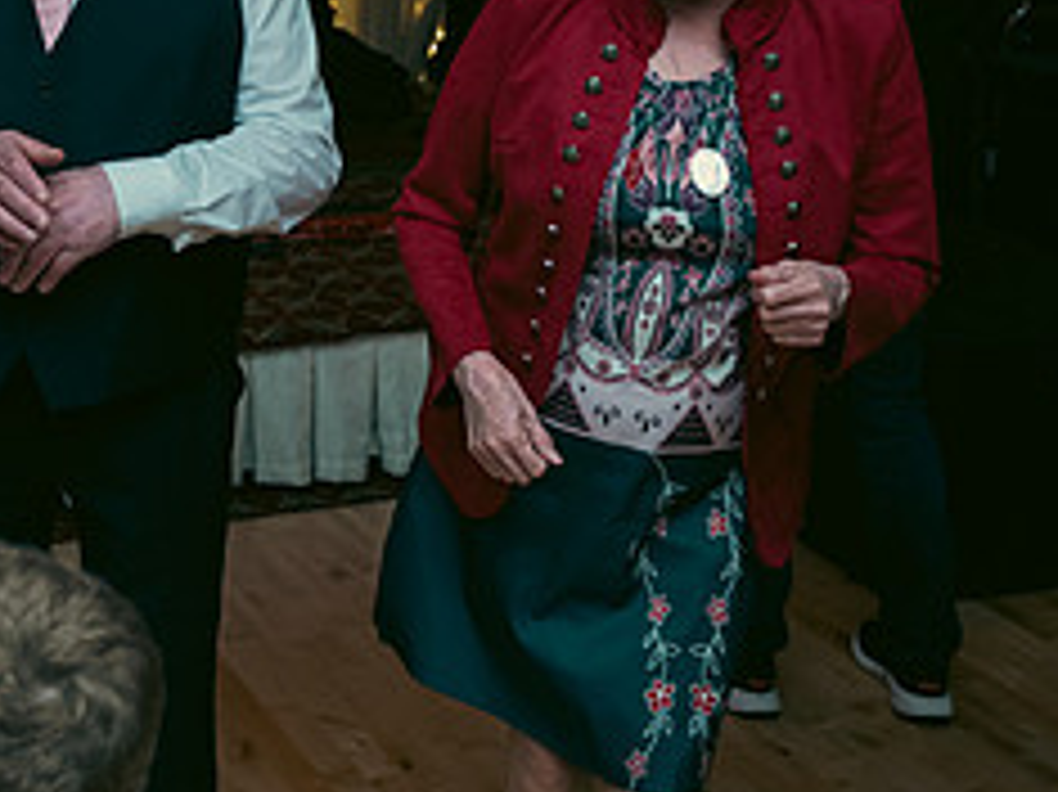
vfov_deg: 25.1
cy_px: 124
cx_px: 36
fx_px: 1741
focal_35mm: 57
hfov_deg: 31.6
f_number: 3.5
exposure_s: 1/160
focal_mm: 24
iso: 500
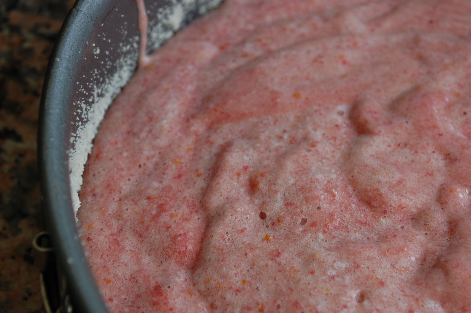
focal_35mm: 82
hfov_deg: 24.6
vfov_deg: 16.5
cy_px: 156
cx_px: 236
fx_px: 1078
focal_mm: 55
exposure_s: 1/60
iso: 200
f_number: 8
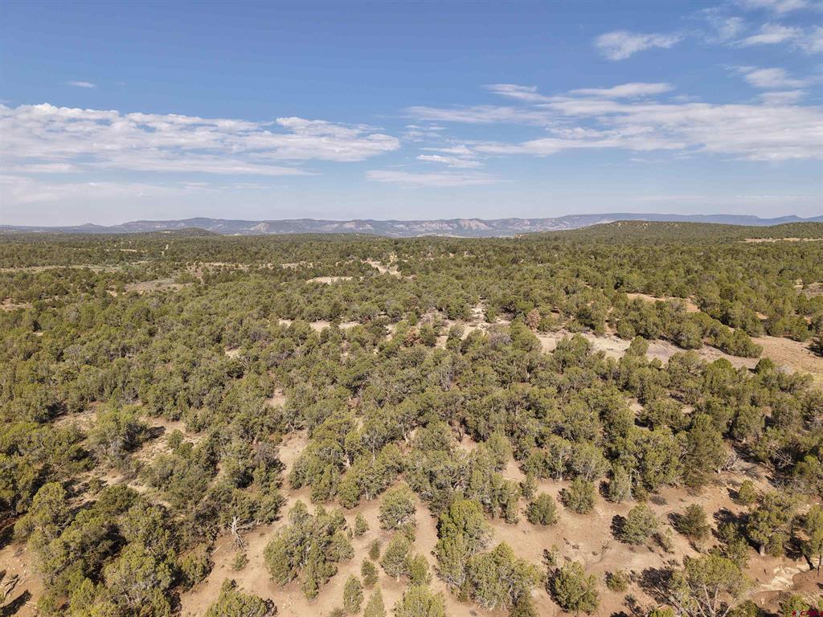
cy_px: 308
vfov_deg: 56.8
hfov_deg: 71.6
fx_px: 571
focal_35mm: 24
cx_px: 412
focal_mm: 8.67
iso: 100
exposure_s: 1/90
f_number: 1.8
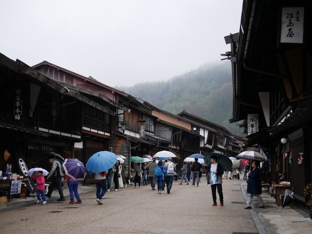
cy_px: 117
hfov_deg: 34.3
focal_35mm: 56
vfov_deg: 26.1
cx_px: 156
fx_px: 505
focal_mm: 28
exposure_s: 1/160
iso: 200
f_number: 5.6
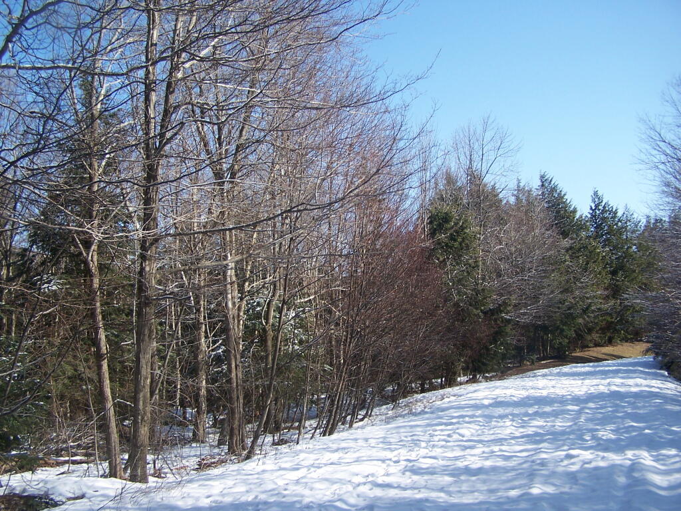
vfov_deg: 37.7
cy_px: 256
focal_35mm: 38
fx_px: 748
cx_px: 340
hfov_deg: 49.0
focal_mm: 6.3
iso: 80
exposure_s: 1/640
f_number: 2.8
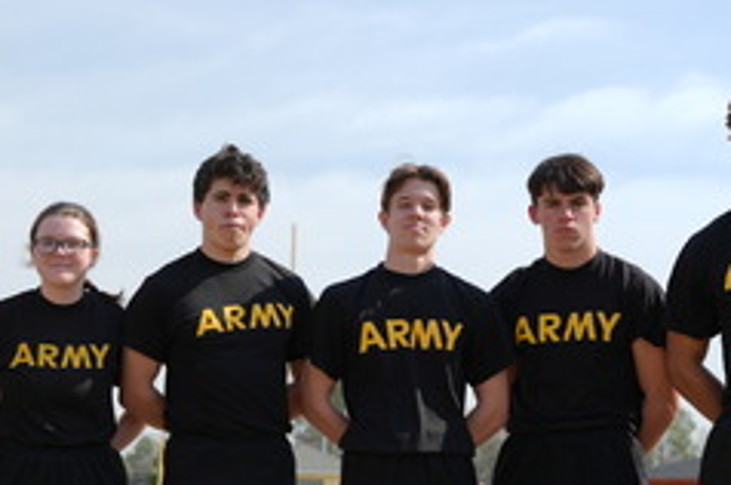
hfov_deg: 24.0
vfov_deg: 16.1
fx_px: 1703
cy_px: 378
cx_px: 187
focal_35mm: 84
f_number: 2.8
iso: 80
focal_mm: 35
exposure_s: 1/1600
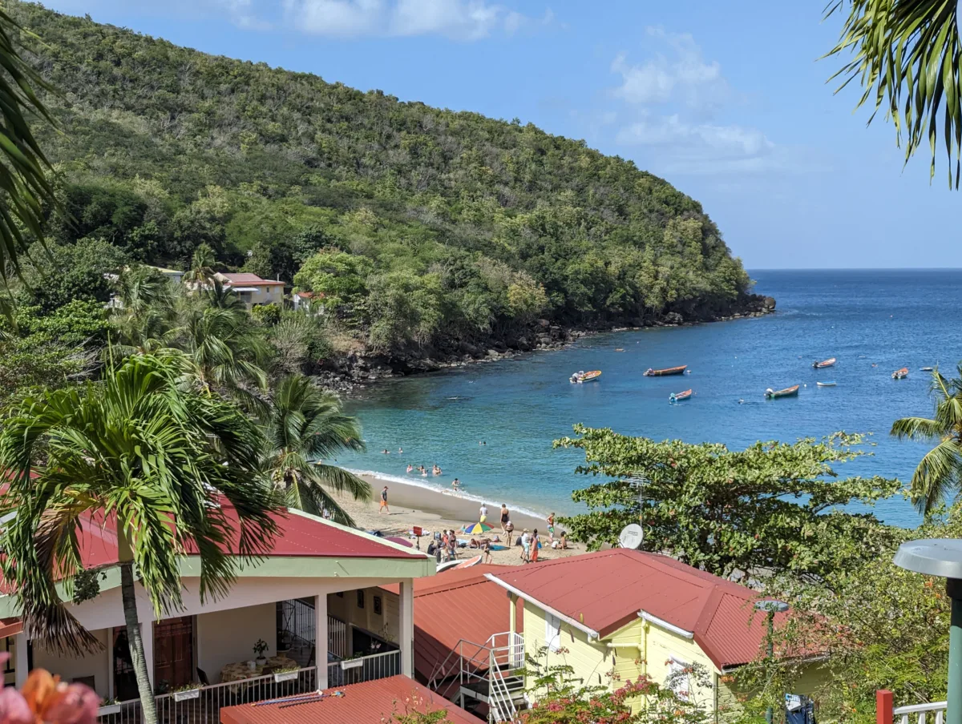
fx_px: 1336
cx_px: 481
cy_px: 362
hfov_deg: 39.6
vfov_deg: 30.3
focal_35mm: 48
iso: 42
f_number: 1.85
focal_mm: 6.81
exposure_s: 1/2924
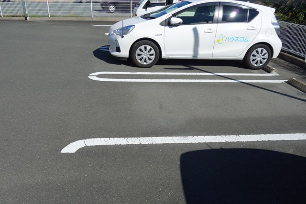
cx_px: 153
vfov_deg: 45.0
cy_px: 102
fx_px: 247
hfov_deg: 63.6
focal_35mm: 29
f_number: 5.6
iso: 125
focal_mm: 10.91
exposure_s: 1/800
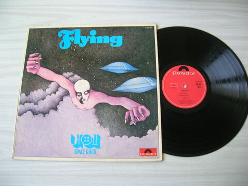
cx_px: 124
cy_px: 93
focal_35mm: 34
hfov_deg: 54.0
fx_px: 243
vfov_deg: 41.7
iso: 50
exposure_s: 1/8.5
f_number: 2.9
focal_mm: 5.7
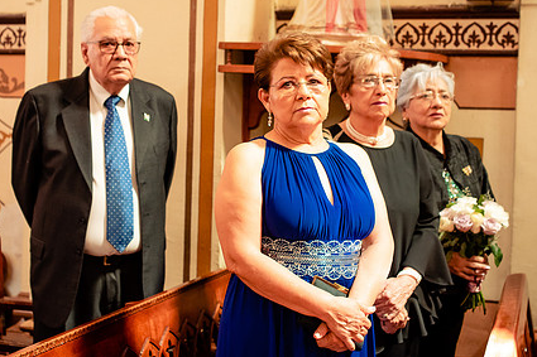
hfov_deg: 34.4
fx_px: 865
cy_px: 132
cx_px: 234
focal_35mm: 58
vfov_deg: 23.3
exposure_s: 1/100
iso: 1250
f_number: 3.2
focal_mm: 35
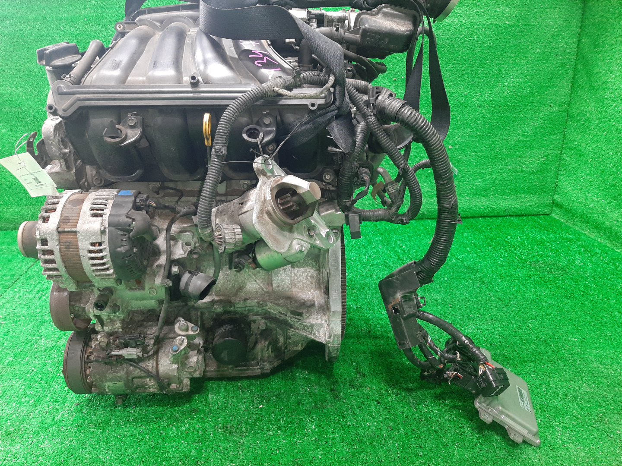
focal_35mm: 26
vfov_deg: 53.1
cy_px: 233
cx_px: 311
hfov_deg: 67.3
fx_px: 467
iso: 174
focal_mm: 3.93
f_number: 1.7
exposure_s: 1/33
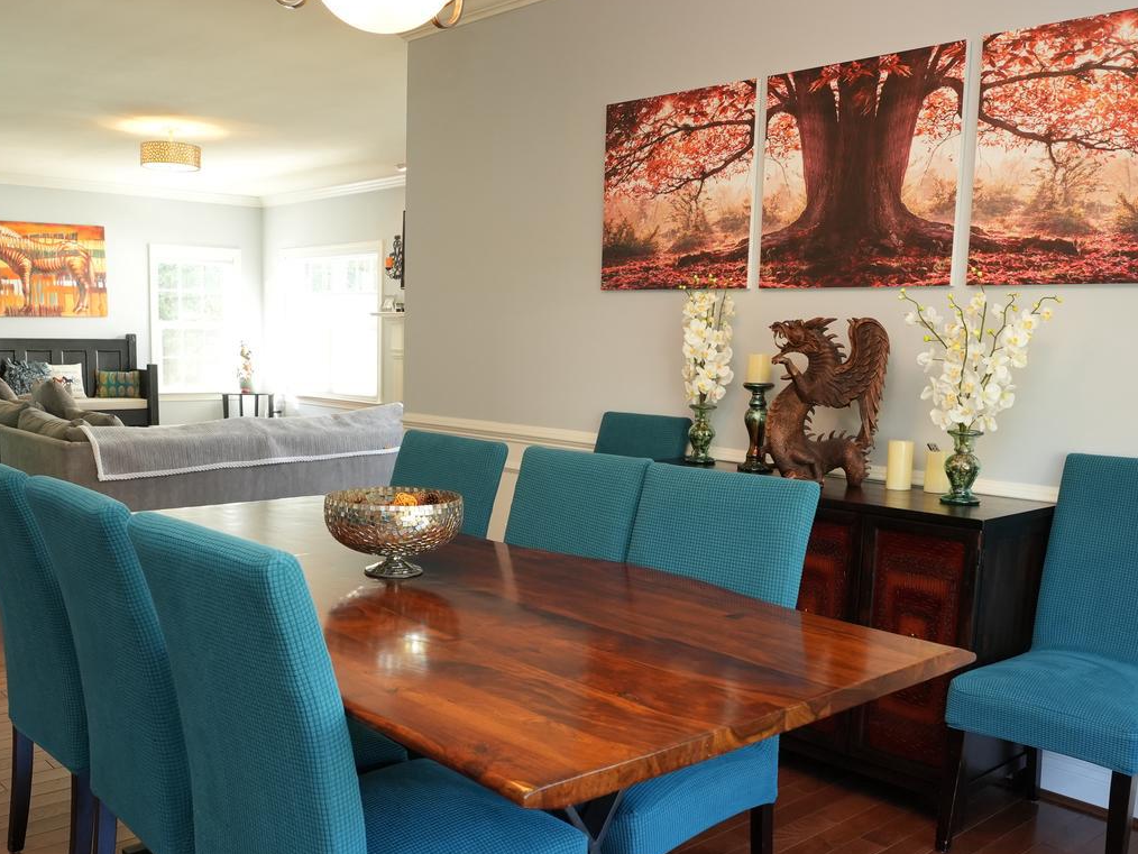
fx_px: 1111
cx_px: 511
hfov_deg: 54.2
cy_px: 520
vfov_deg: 41.8
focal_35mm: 34
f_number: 5
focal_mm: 17.4
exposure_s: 1/60
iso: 1250
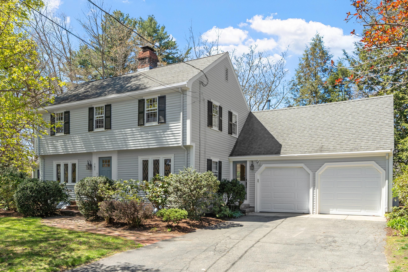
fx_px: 306
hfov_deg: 67.4
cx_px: 204
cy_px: 136
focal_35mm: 27
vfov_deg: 47.9
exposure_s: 1/125
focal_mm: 18
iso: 100
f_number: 8
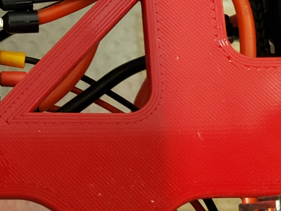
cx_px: -64
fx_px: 844
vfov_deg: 13.4
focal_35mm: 104
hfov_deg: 17.9
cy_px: -103
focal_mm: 4.3
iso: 250
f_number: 1.5
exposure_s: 1/20
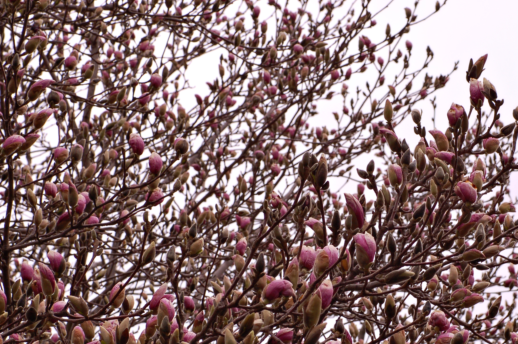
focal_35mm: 173
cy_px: 267
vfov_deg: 7.9
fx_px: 2487
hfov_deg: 11.9
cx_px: 340
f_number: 11
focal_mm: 70
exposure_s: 1/100
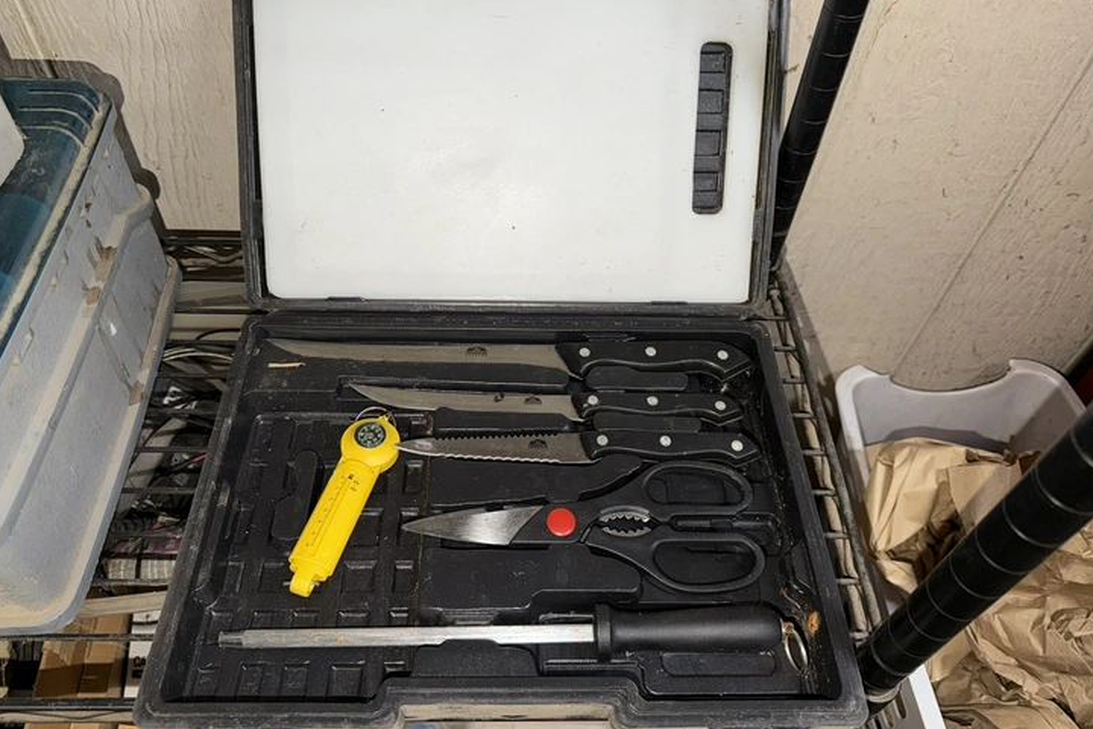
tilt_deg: -50.2
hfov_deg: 69.4
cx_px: 540
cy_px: 320
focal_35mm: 26
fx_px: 789
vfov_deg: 49.4
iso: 80
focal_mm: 6.76
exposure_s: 1/39
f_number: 1.78
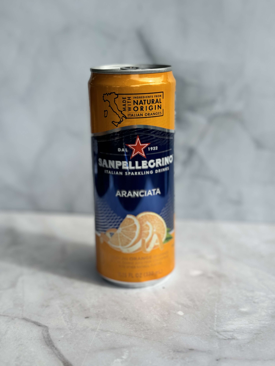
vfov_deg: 39.7
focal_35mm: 48
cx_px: 138
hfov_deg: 30.3
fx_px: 508
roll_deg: +1.6
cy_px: 183
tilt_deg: -18.2
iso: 64
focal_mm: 6.76
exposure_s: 1/1560
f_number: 1.78
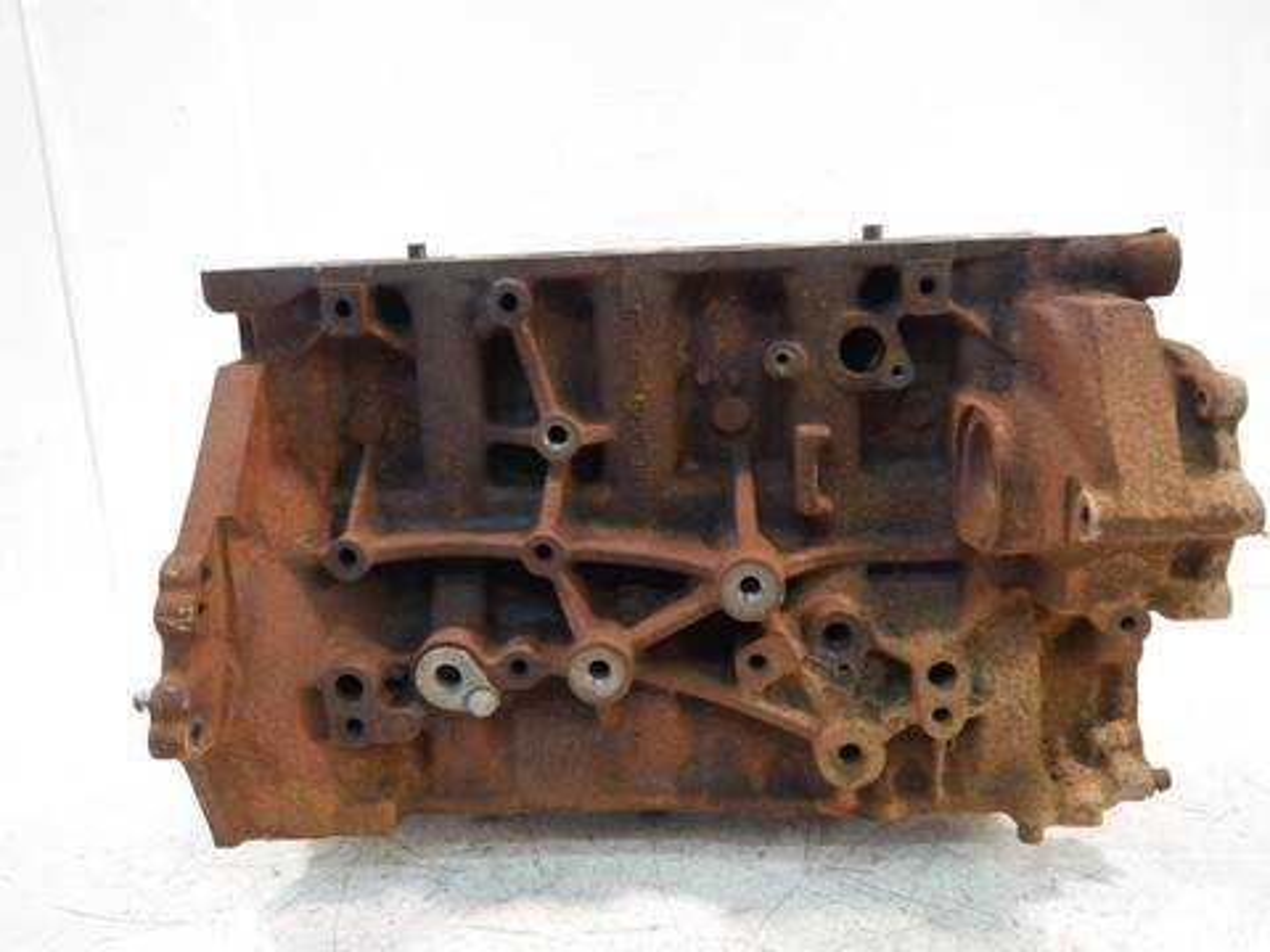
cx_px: 635
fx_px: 1101
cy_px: 476
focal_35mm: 30
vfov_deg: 46.8
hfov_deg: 60.0
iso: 1250
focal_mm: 15
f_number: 3.5
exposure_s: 1/60
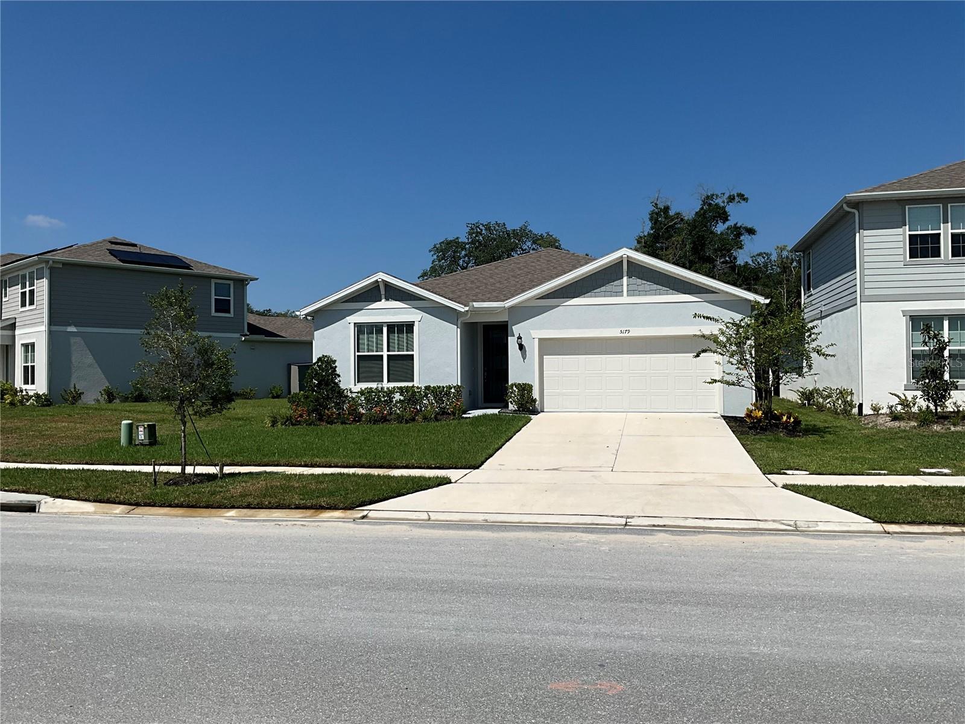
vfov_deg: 48.2
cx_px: 482
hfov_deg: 61.7
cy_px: 362
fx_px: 808
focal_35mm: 29
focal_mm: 3
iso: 25
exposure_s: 1/4065
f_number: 1.8
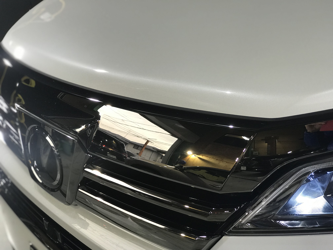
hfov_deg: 33.8
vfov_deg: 25.7
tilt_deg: -20.3
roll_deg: +9.2
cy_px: 125
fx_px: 548
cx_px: 166
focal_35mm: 57
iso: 64
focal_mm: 6.6
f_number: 2.8
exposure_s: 1/60
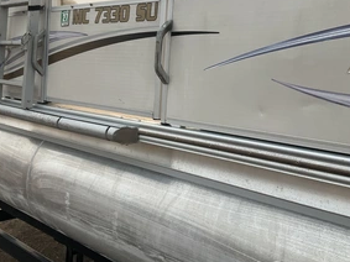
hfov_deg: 45.8
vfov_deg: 34.9
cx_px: 169
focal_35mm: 41
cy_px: 98
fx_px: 414
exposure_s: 1/1250
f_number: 1.8
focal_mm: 3
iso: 25
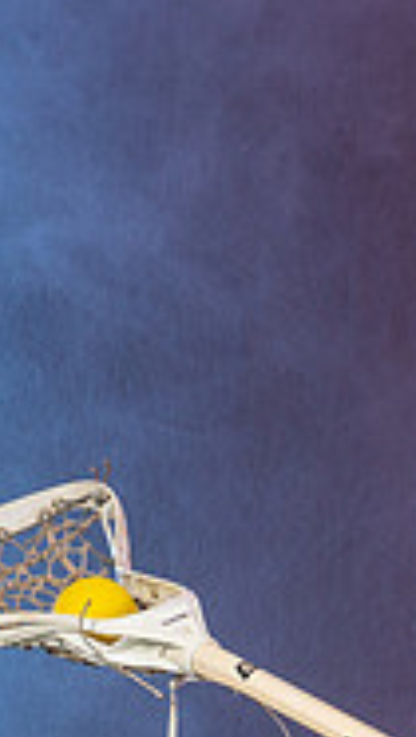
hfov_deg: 3.3
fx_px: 7177
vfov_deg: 5.9
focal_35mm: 367
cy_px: 772
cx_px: 882
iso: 64
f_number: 8
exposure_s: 1/200
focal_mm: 93
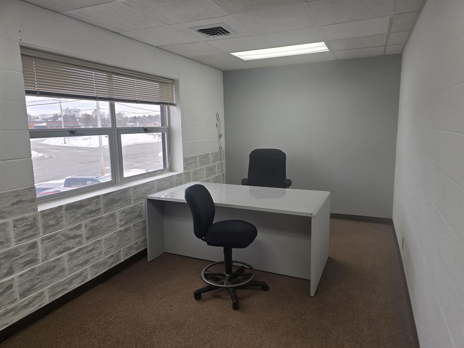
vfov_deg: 58.9
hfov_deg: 73.9
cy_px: 174
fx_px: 308
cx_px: 232
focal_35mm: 23
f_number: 1.7
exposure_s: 1/120
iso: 40
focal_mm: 6.3
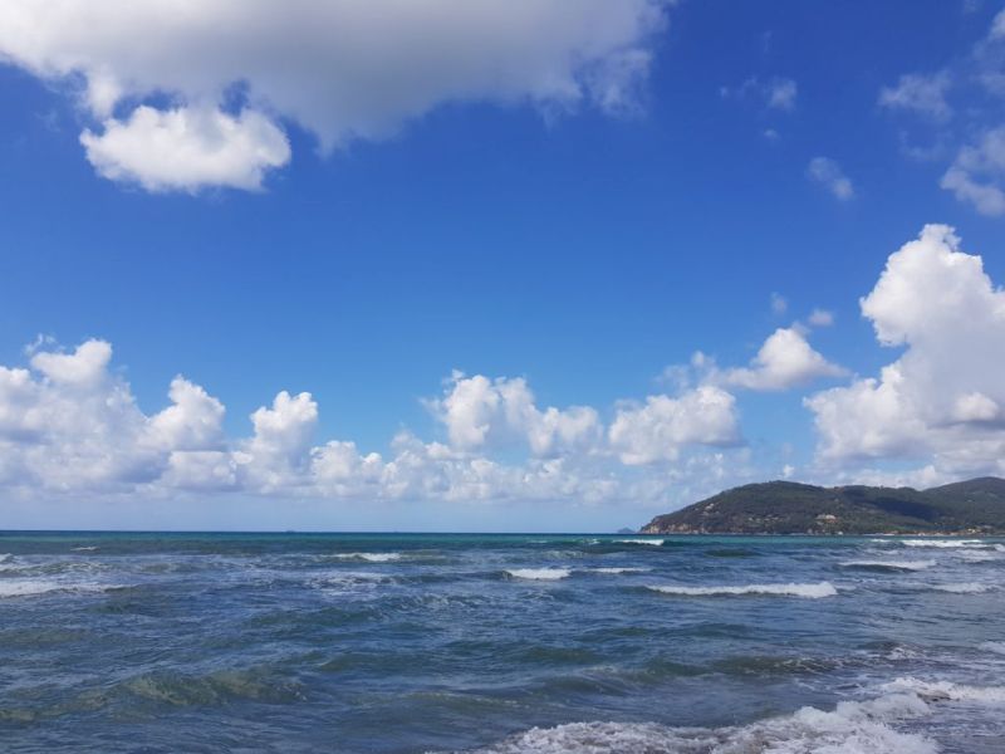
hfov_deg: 67.3
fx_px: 755
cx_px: 502
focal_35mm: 26
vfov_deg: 53.1
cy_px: 377
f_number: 1.7
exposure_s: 1/3192
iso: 40
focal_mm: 4.2
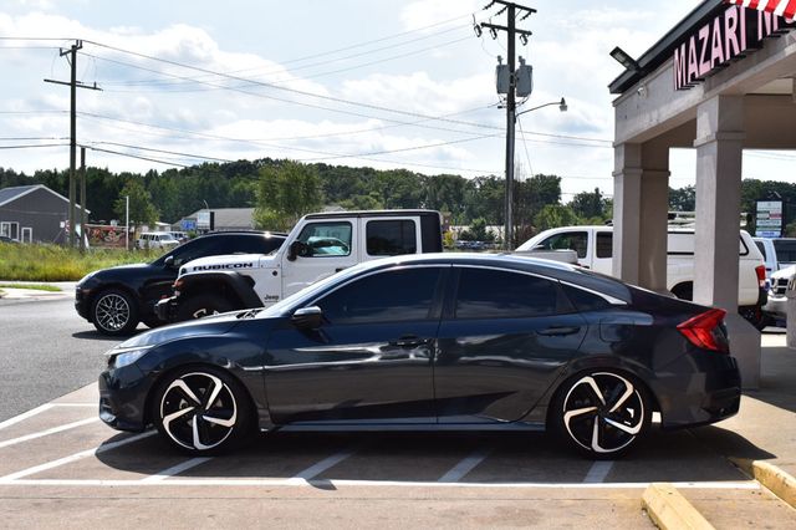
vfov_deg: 28.9
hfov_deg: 42.3
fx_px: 1028
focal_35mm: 46
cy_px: 265
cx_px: 398
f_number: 11
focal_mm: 31
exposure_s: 1/500
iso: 250
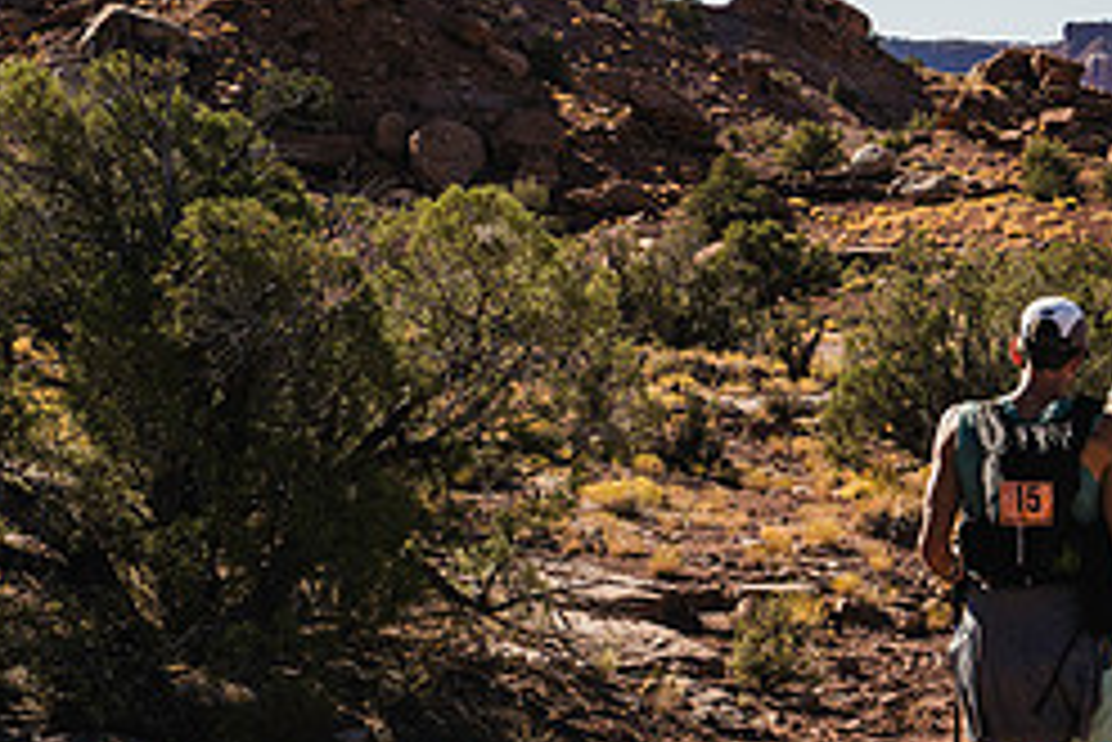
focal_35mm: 75
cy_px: 456
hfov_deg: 24.8
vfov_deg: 18.2
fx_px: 2318
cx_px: 1279
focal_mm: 32
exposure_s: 1/500
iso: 100
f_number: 5.6
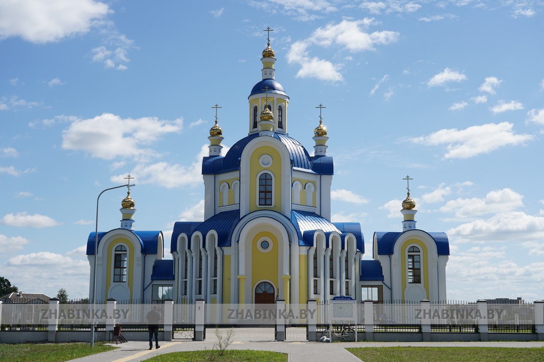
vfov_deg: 27.5
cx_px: 272
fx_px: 740
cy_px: 181
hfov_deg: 40.3
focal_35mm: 49
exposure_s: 1/200
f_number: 14
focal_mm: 49
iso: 200
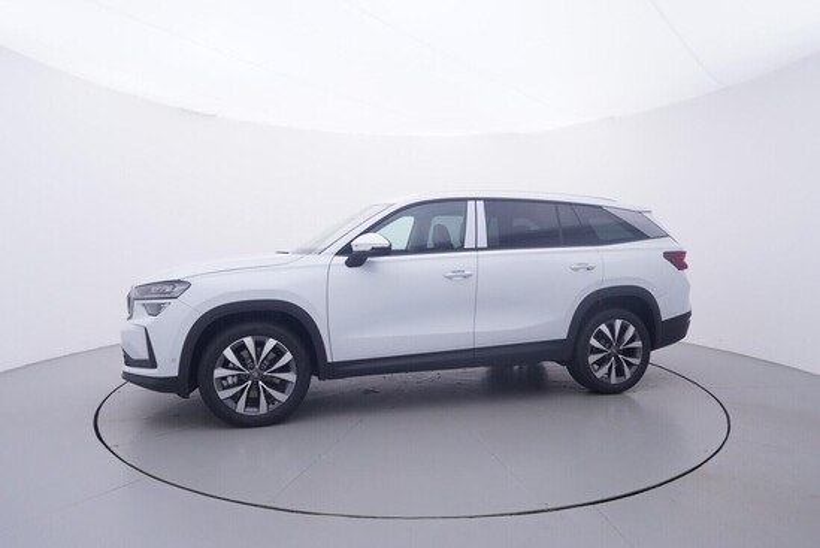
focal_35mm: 22
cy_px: 274
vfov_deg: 56.2
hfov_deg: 77.3
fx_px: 513
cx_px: 410
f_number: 5
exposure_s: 1/80
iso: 200
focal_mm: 15
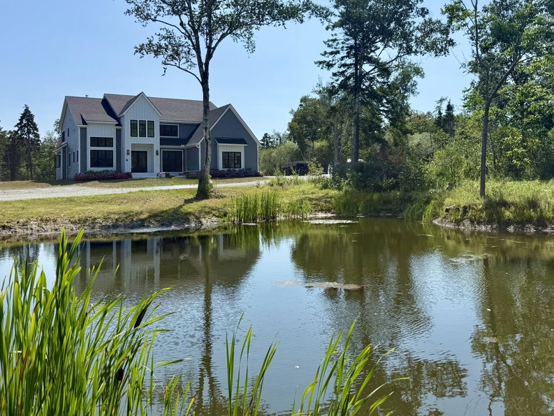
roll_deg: +0.6
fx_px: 496
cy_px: 157
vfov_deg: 45.1
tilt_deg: +3.0
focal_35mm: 31
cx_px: 289
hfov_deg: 58.3
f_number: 1.78
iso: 80
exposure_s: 1/6711
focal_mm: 6.76
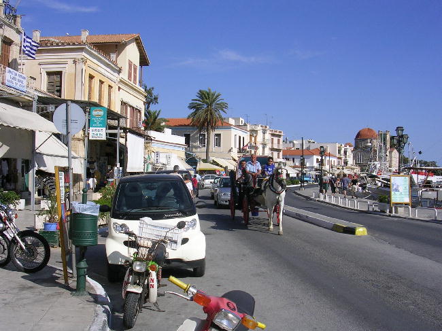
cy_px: 166
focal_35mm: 38
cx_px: 221
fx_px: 485
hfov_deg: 49.0
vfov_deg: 37.7
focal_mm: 5.8
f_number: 5.6
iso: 50
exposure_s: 1/550
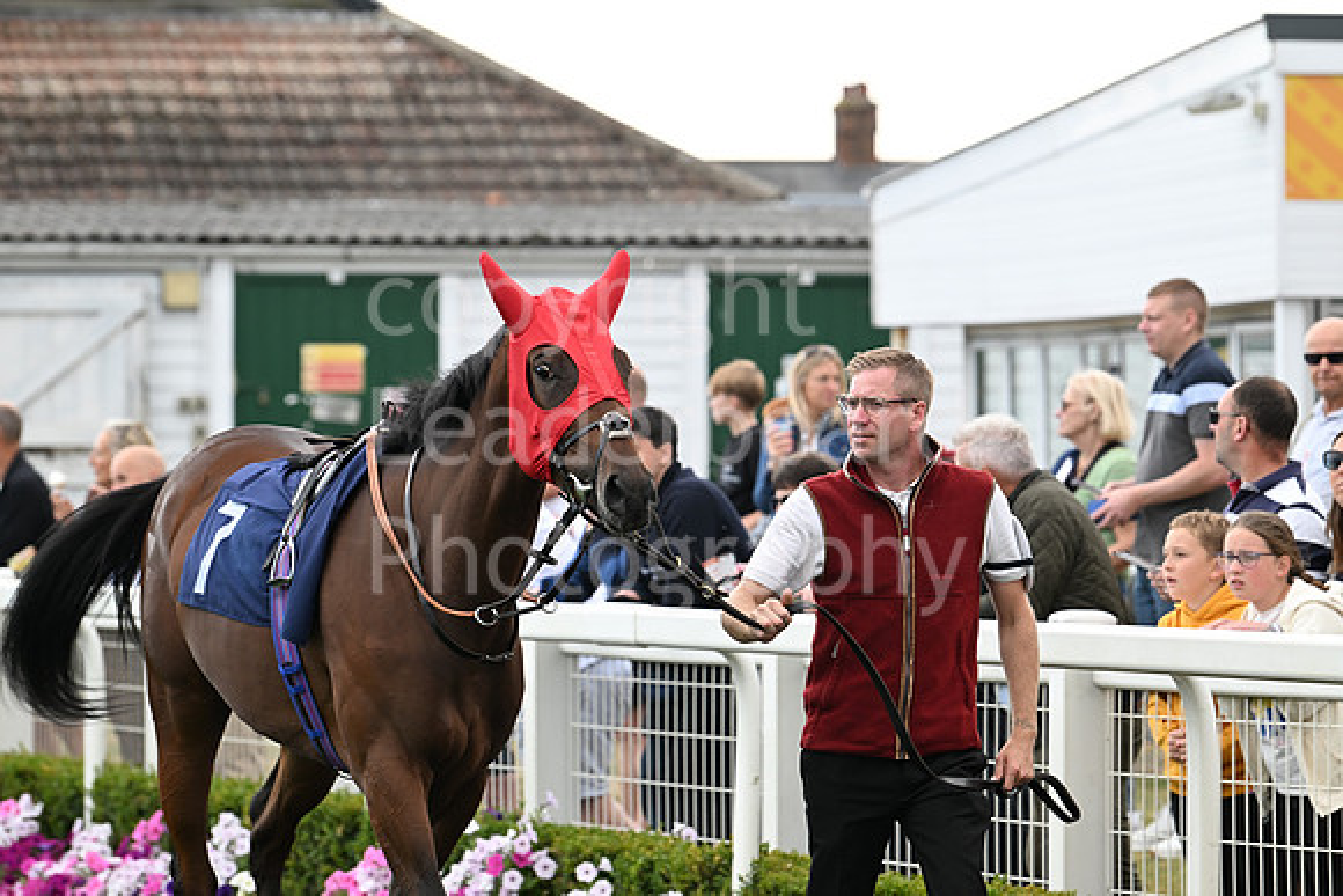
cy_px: 448
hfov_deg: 10.3
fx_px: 7463
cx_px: 672
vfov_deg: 6.9
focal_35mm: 200
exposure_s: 1/400
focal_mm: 200
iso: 400
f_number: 5.6
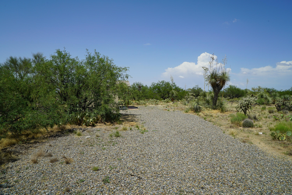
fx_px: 195
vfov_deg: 53.2
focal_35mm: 24
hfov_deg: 73.7
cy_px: 98
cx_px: 146
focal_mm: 24
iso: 100
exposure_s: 1/160
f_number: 14
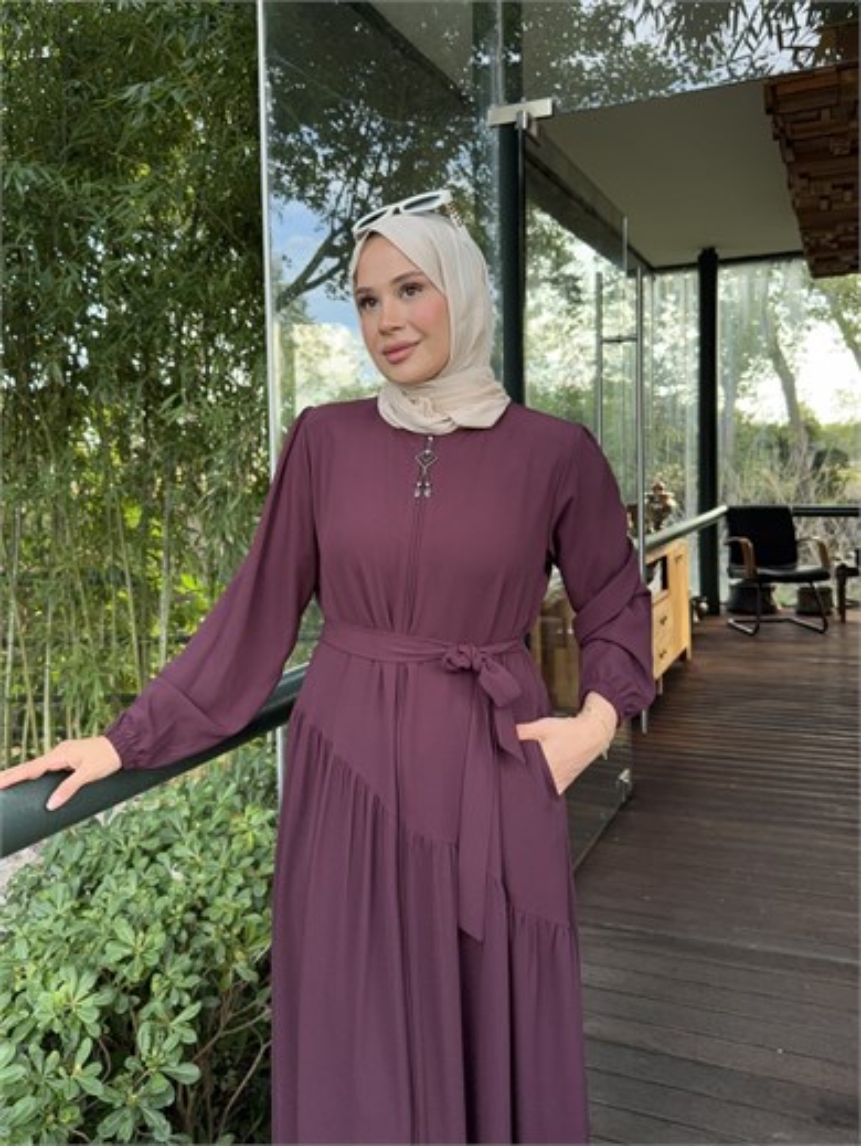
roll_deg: +0.2
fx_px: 795
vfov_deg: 71.6
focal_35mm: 24
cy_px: 573
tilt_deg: -1.3
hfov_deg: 56.9
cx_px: 430
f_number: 1.78
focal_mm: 6.76
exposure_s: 1/241
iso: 200
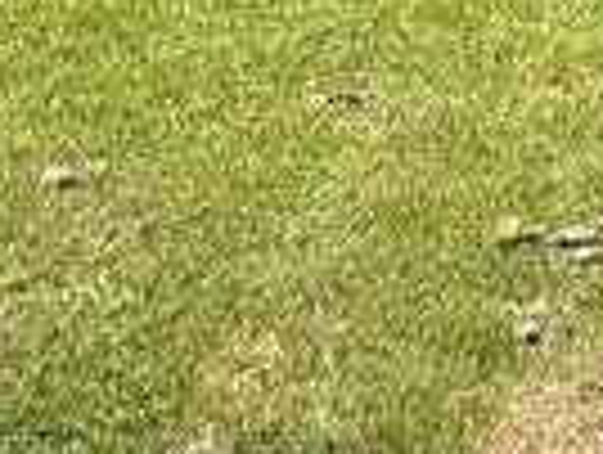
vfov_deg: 7.9
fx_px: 3194
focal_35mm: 183
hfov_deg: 10.5
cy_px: -369
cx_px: 810
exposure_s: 1/2967
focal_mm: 6.86
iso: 80
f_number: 1.78
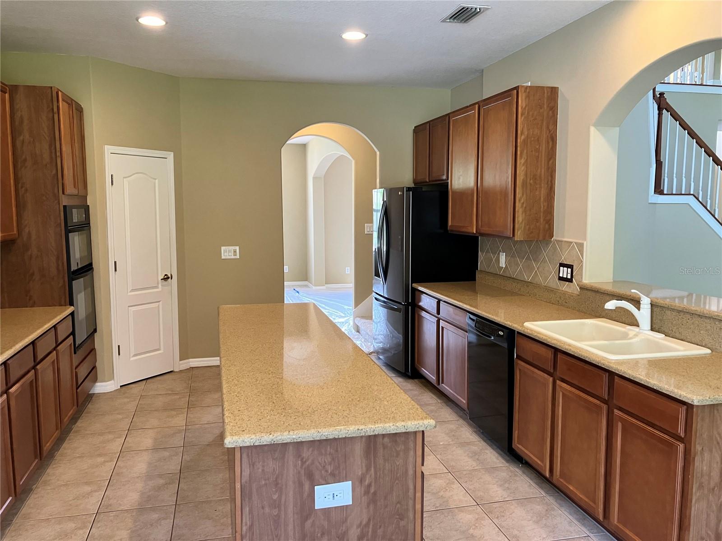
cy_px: 270
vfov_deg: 49.7
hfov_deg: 63.4
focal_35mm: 28
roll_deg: -0.2
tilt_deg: -5.7
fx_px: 584
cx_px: 361
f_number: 1.8
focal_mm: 3.99
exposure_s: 1/60
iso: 160
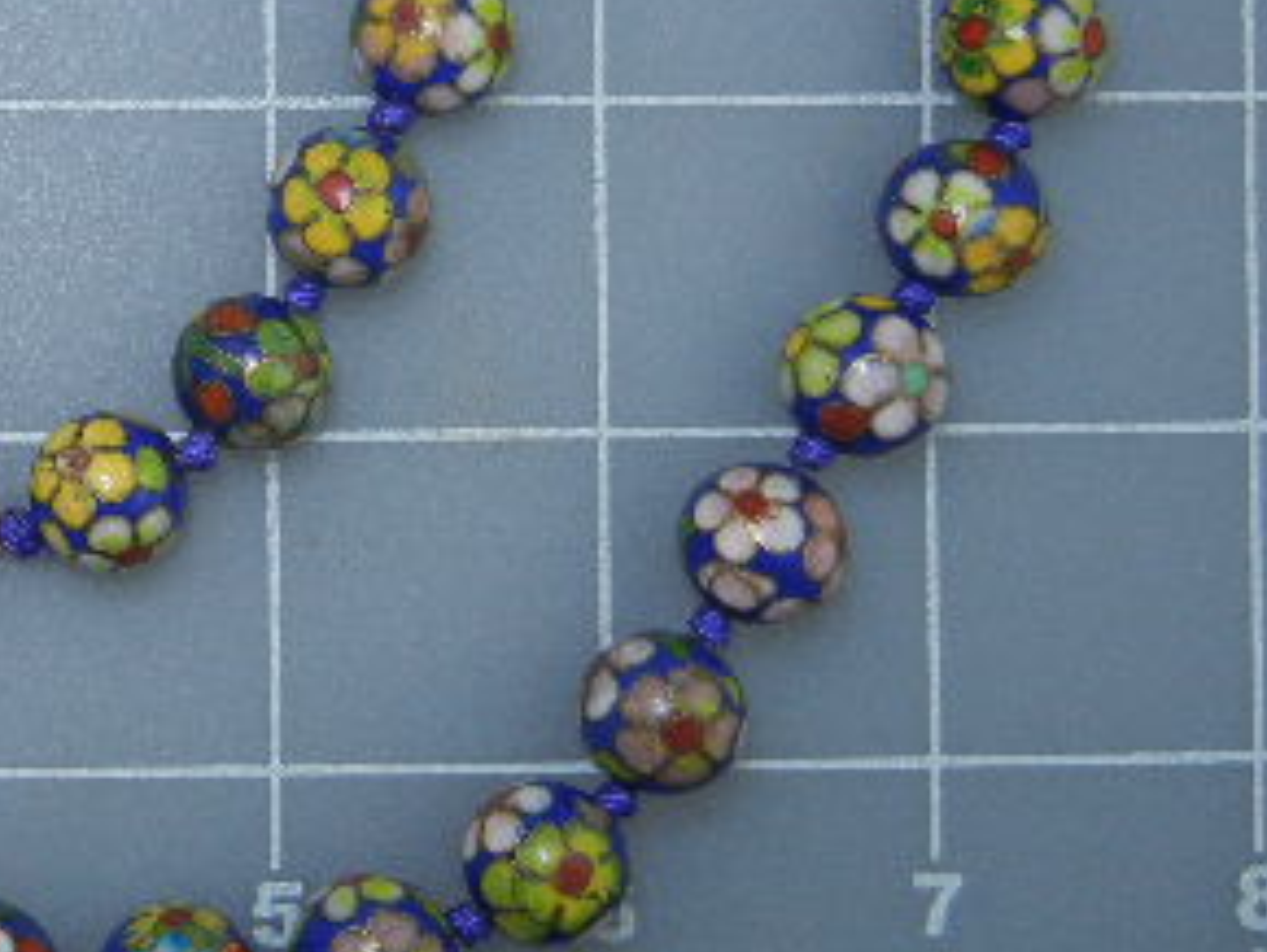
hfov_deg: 24.4
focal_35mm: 75
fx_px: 2747
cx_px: -87
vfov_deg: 19.5
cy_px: 188
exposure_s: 1/30
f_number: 3.6
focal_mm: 6.2
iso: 239
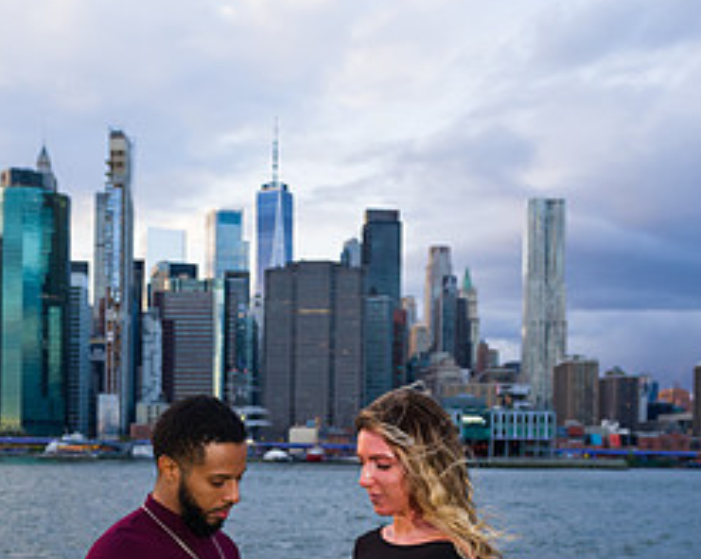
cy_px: 484
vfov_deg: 27.7
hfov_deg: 35.0
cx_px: 221
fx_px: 1098
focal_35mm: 53
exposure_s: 1/200
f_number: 4
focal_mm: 24
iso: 250
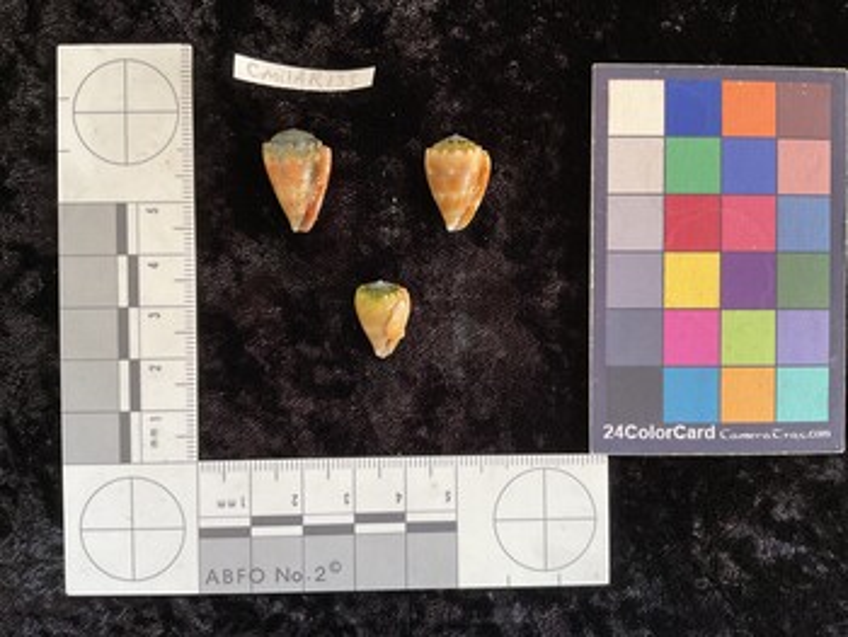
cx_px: 424
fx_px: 711
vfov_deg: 48.3
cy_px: 318
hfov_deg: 61.6
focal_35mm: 29
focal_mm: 3
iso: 64
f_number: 1.8
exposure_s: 1/60
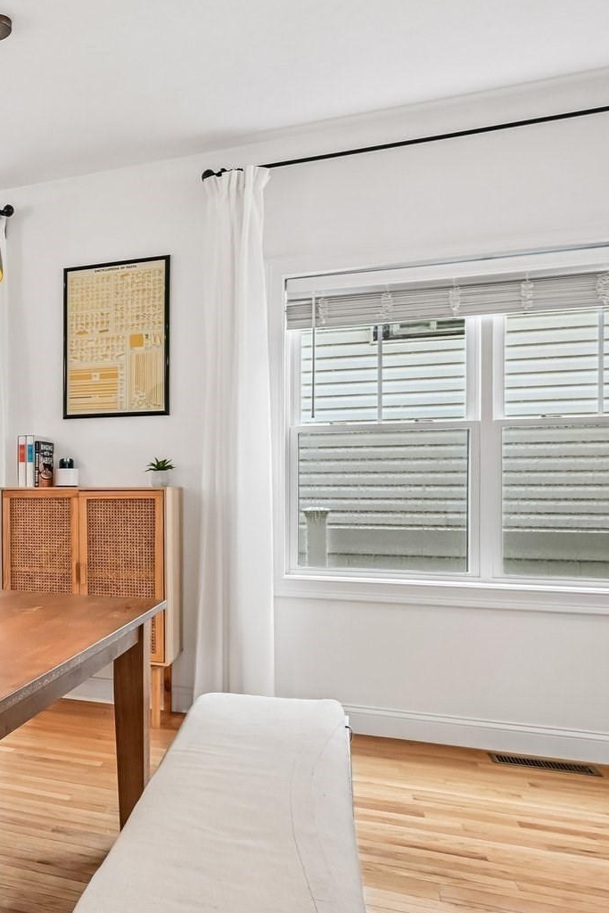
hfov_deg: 34.0
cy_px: 493
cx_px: -104
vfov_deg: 58.6
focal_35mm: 32
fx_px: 812
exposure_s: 1/20
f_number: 8
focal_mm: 16
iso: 400
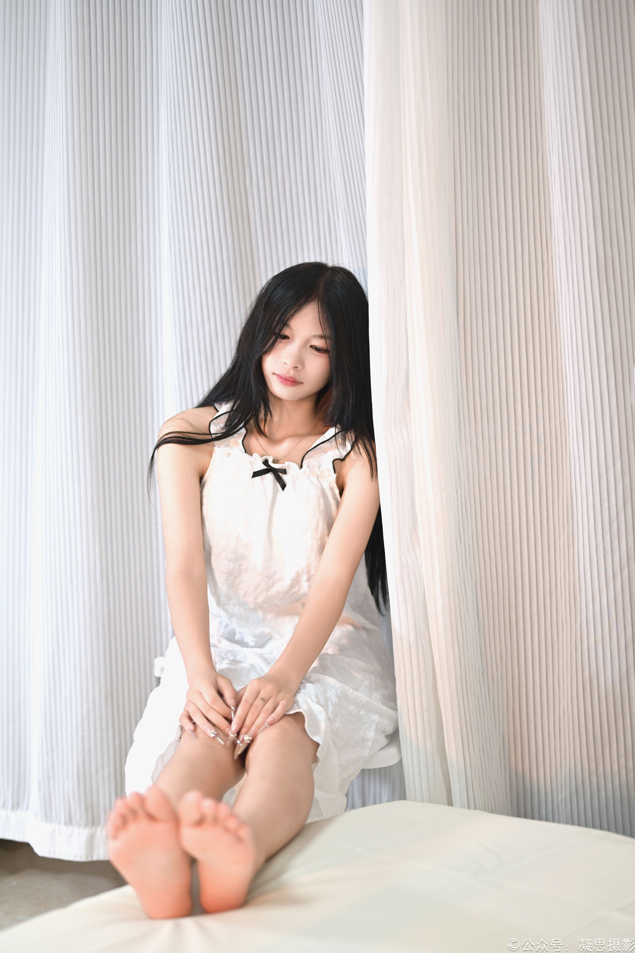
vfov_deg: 39.6
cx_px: 318
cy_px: 476
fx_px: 1323
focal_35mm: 50
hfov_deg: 27.0
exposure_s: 1/100
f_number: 2
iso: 720
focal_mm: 50
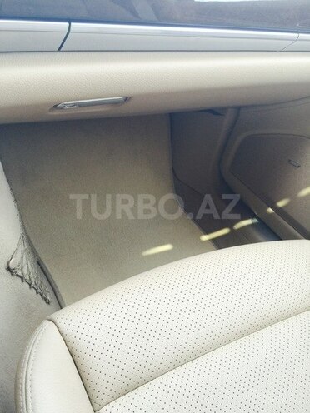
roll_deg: -8.8
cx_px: 155
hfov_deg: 48.2
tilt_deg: -40.7
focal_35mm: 29
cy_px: 206
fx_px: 346
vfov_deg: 61.7
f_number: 2.2
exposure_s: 1/33
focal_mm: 4.15
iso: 32
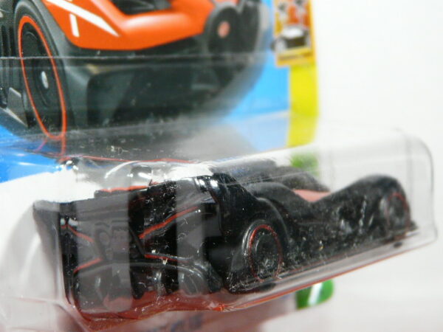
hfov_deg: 21.3
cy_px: 166
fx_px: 1177
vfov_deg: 16.1
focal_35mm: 92
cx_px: 222
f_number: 3.2
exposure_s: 1/50
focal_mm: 9.5
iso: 160
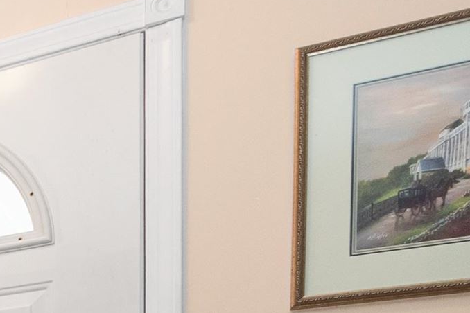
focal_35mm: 68
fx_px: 888
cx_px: -417
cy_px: 566
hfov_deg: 19.8
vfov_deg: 16.6
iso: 250
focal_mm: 10
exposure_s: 1/30
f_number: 9
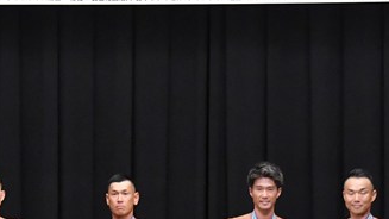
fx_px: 3146
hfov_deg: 7.1
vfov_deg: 4.0
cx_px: 170
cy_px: 261
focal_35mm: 305
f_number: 5.6
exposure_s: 1/400
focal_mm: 82
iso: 8000
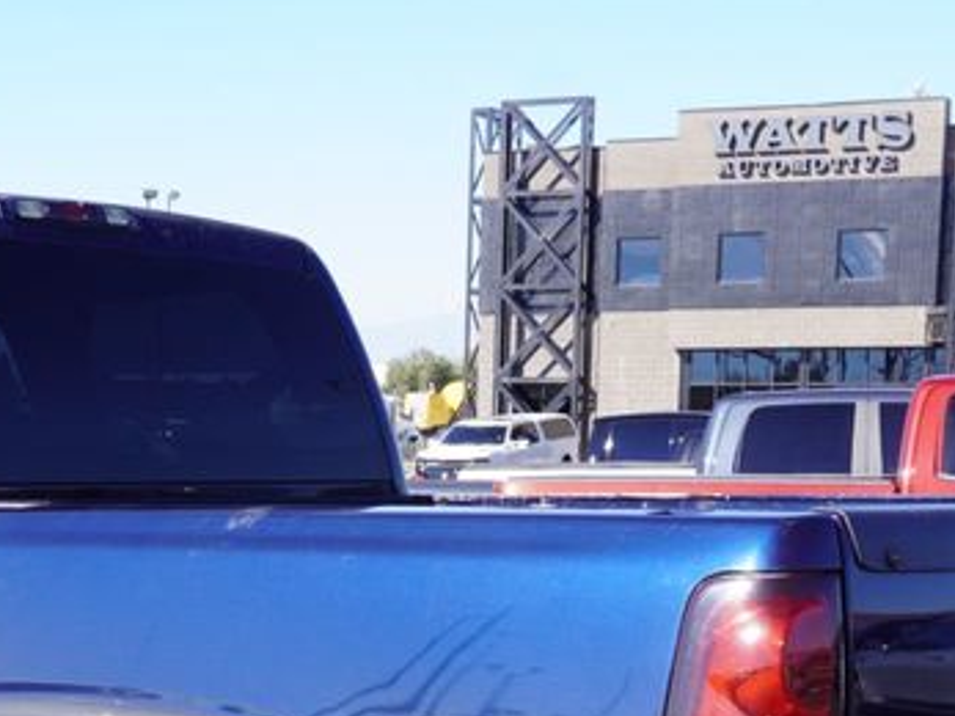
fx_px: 2466
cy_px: 925
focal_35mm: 89
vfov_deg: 15.7
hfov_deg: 21.6
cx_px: 184
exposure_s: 1/125
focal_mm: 21
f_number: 8
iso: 100
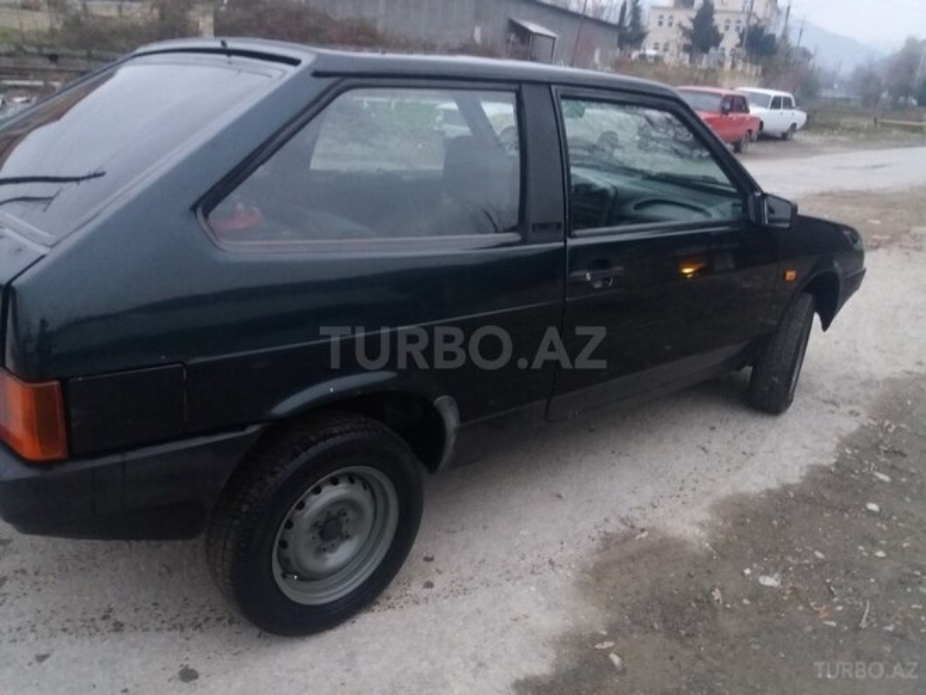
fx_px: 749
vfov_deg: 49.7
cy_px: 348
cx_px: 463
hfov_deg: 63.4
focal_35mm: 28
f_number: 1.9
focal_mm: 3.7
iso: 320
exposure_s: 1/17
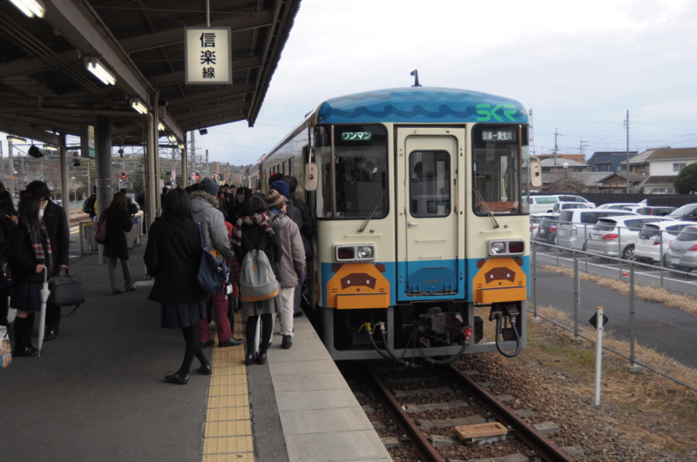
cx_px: 348
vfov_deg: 36.8
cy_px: 231
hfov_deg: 53.2
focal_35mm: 36
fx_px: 696
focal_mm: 24
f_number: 4.5
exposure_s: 1/250
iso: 400
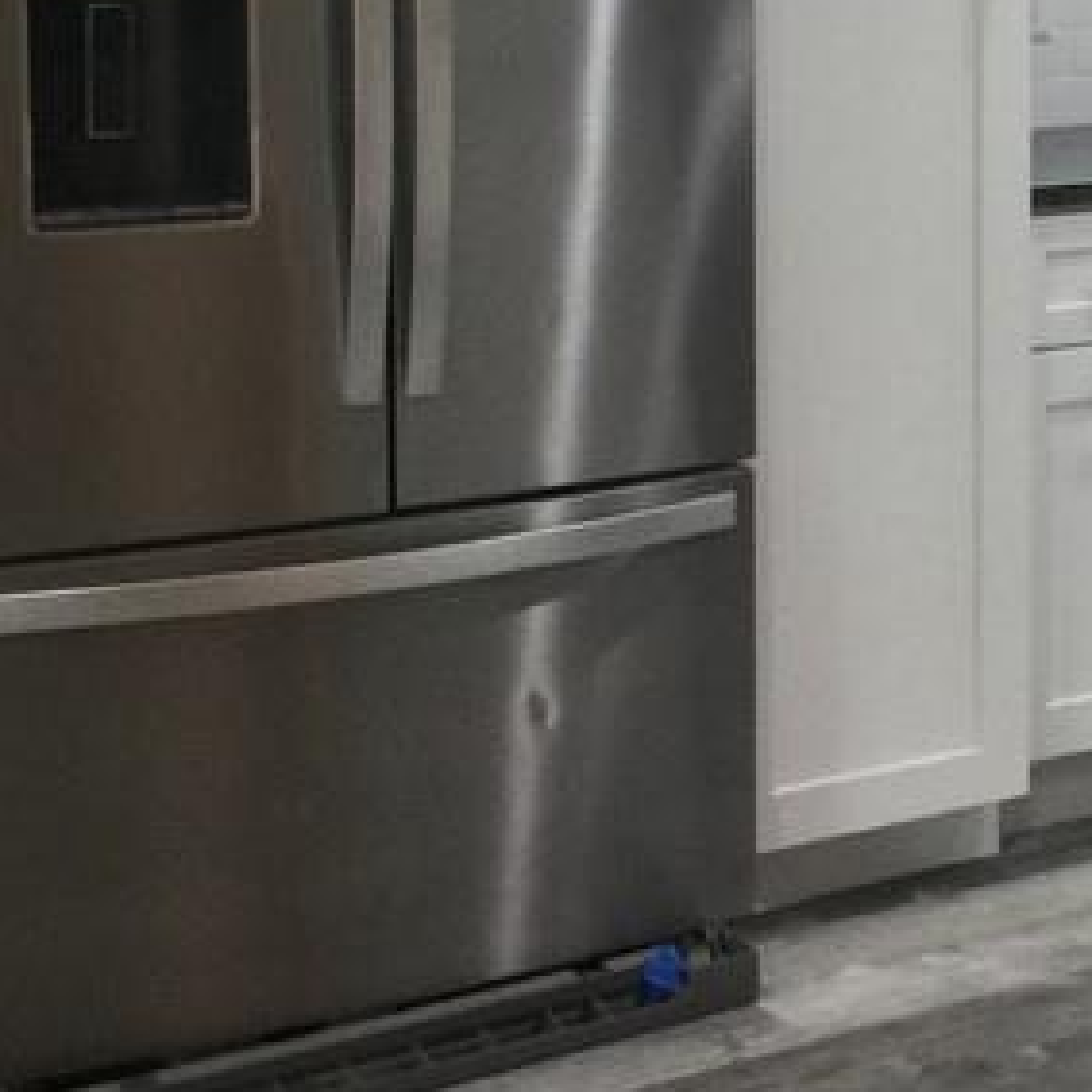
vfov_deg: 17.4
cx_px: 1540
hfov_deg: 16.3
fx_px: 3533
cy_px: 143
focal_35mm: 99
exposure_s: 1/30
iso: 50
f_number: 2.4
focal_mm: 3.3
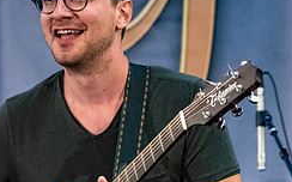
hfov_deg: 6.6
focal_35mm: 320
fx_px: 2544
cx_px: 105
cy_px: 156
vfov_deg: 4.1
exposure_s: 1/250
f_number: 6.3
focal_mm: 132
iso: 12800
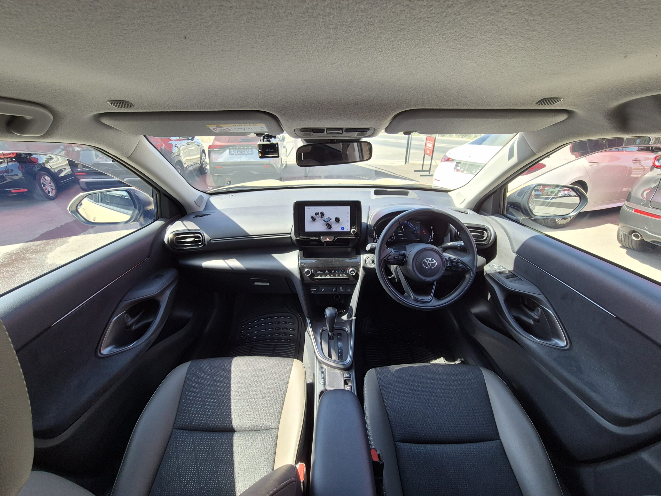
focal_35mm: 13
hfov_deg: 106.2
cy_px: 248
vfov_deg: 89.9
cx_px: 330
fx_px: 248
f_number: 2.2
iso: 50
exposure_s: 1/176
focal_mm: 2.2
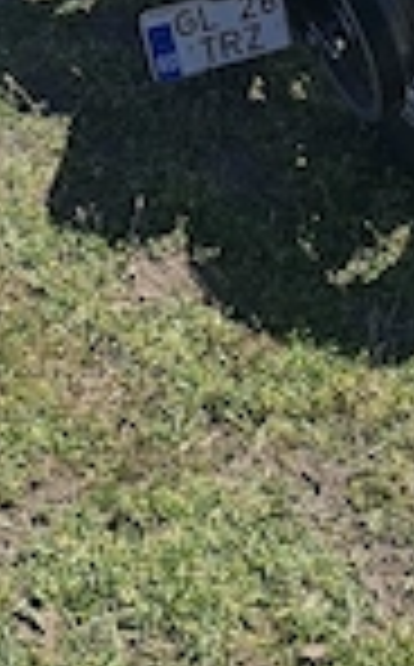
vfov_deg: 26.3
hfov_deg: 19.4
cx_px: 81
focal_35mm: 66
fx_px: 1196
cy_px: -207
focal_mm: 5.54
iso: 50
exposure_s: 1/2000
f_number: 1.8
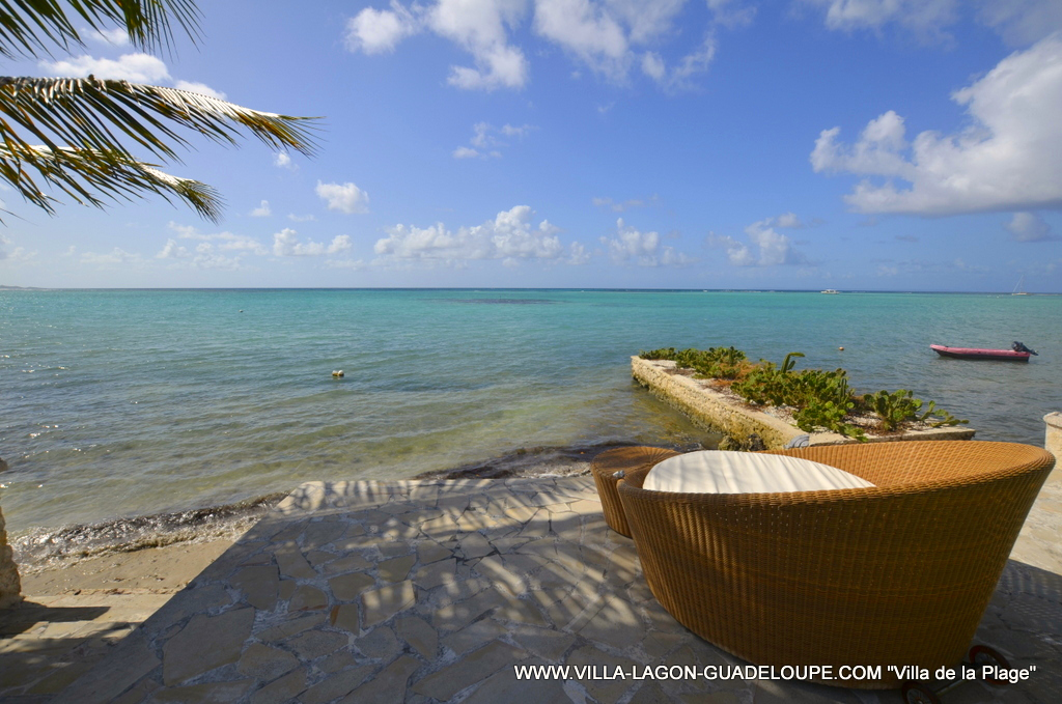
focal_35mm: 15
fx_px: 442
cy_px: 352
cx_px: 531
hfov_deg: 100.5
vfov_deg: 77.1
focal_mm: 10
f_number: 9
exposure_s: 1/320
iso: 100
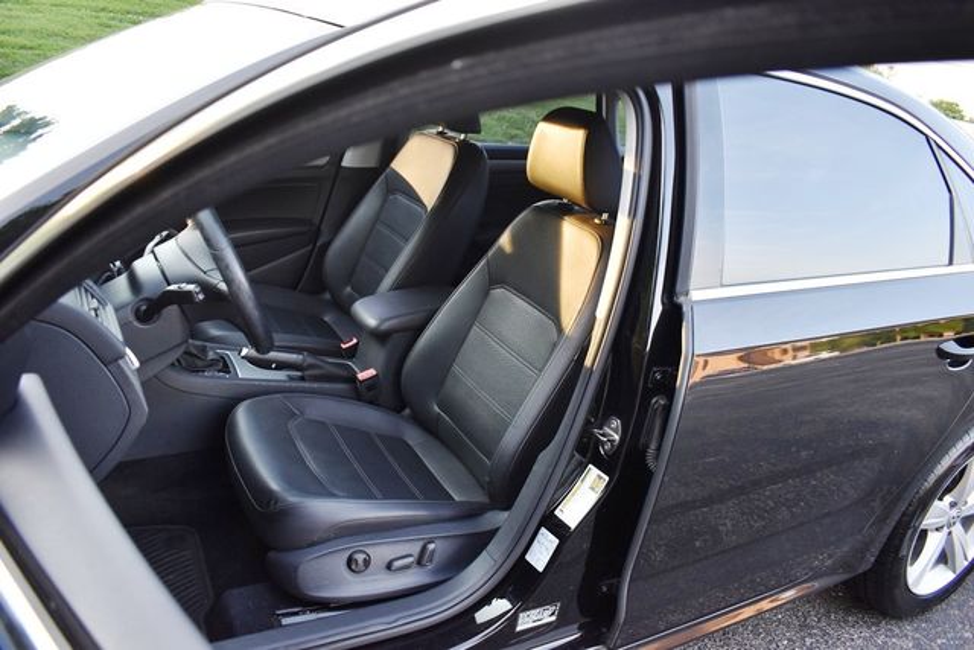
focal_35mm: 27
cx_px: 487
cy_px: 325
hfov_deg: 67.4
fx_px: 731
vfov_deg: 48.0
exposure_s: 1/160
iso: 800
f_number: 3.5
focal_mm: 18
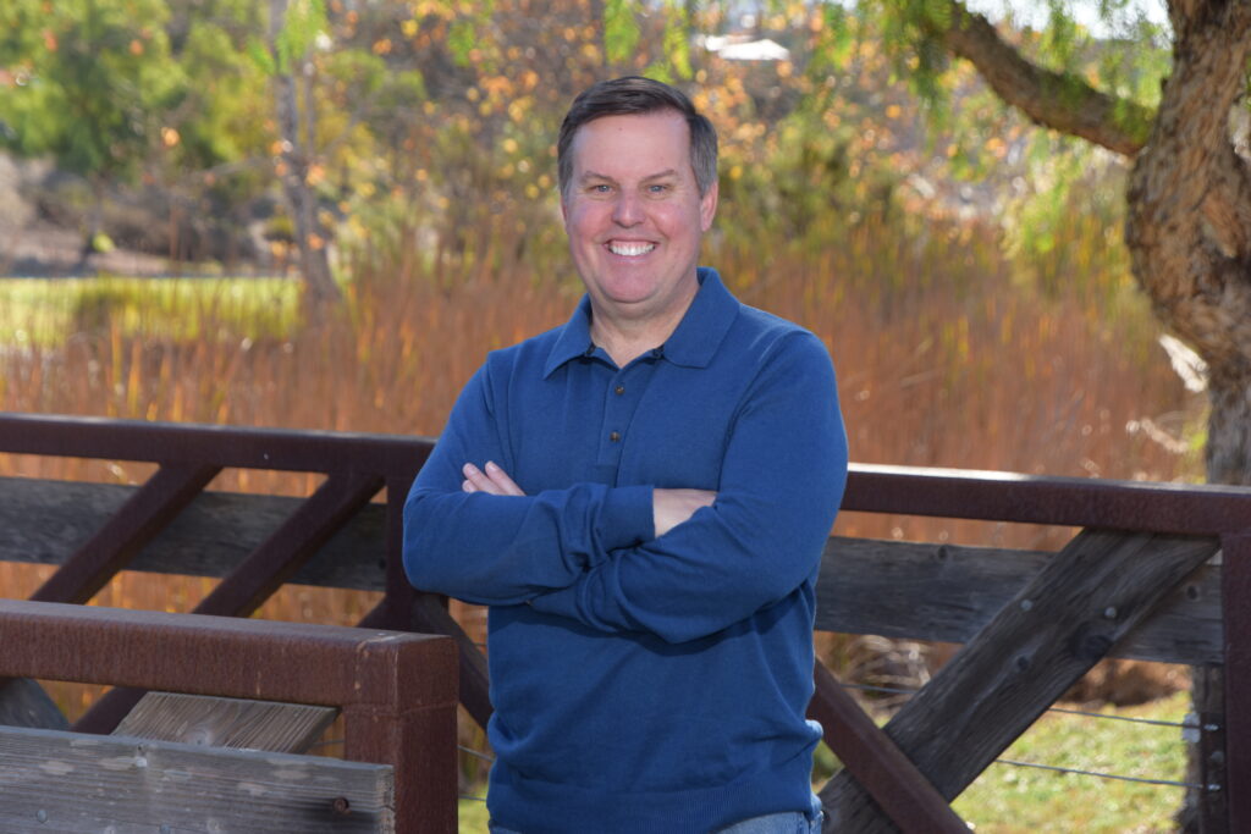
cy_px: 417
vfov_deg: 13.7
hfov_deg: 20.4
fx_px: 3475
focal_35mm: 100
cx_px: 626
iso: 200
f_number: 6.3
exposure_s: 1/200
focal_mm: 100
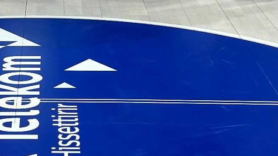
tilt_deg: -4.7
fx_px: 1202
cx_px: -2
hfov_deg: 13.0
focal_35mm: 163
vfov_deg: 7.2
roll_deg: +1.0
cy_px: -162
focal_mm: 6.86
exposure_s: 1/139
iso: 64
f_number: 1.78
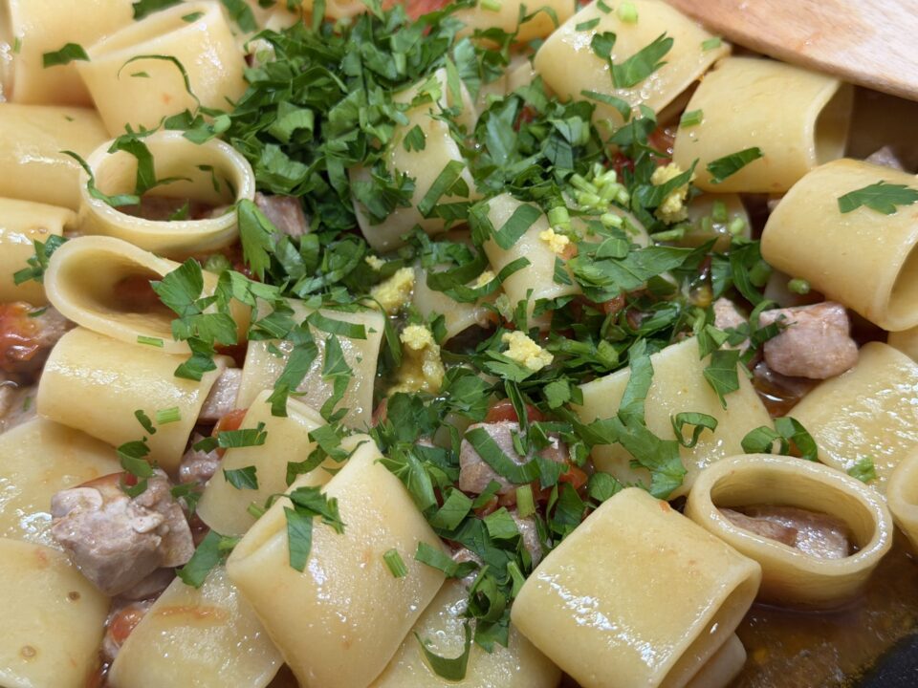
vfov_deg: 30.3
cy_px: 344
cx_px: 459
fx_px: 1273
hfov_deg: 39.7
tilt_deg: -55.6
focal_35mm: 48
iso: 160
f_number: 1.78
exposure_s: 1/50
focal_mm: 6.76
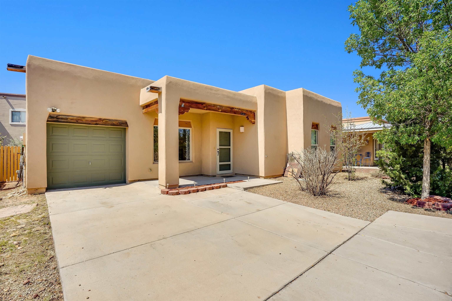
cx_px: 226
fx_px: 226
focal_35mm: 18
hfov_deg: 90.0
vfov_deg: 67.4
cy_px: 150
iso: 100
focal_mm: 18
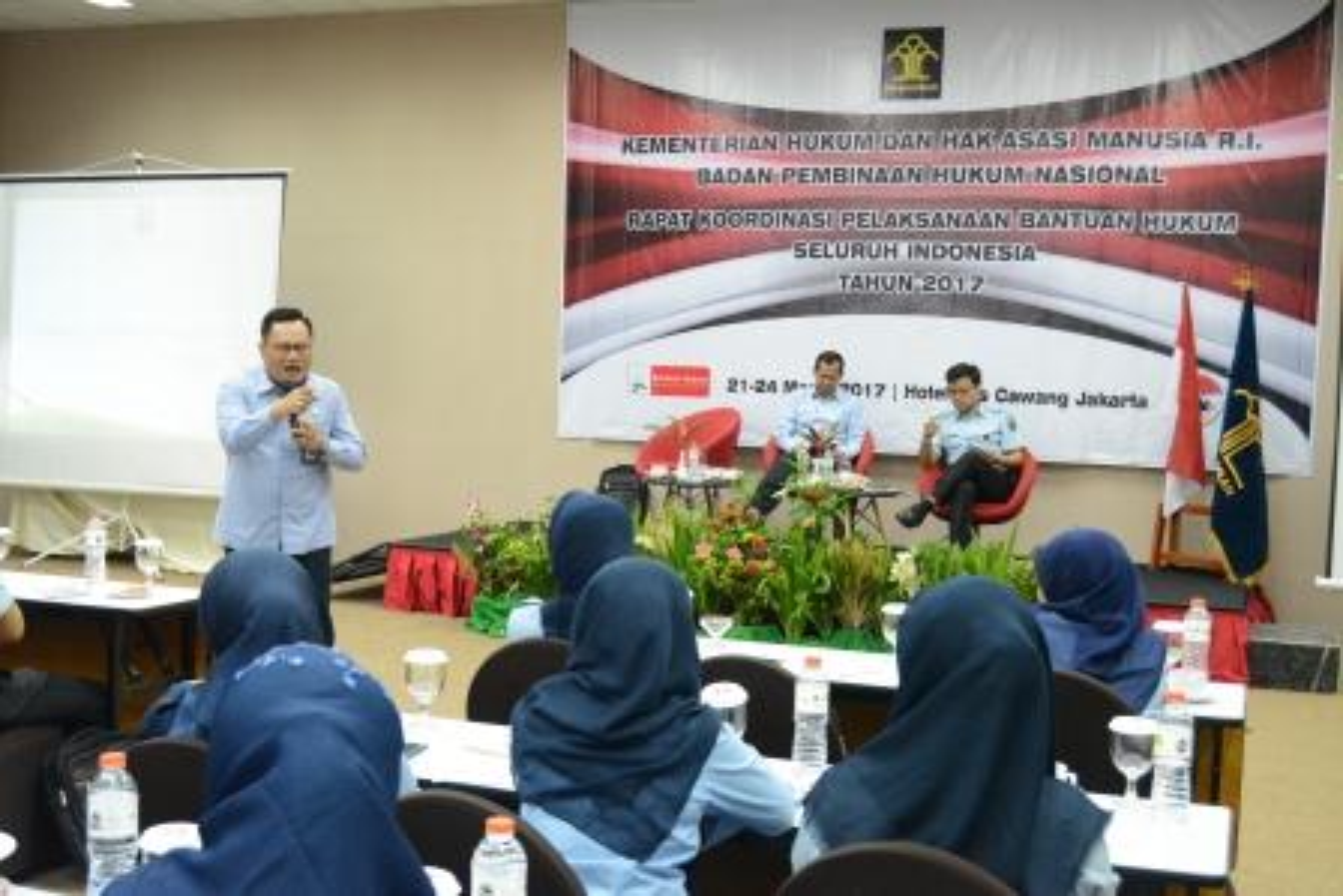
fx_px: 1679
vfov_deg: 29.9
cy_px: 448
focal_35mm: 45
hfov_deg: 43.6
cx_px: 672
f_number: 5.6
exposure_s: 1/60
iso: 3200
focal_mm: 30
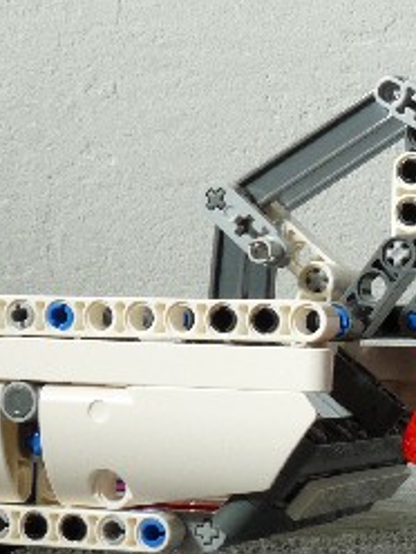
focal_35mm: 126
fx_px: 2019
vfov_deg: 15.6
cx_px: 434
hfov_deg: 11.6
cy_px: 411
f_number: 8
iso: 100
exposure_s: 1
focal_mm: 6.9
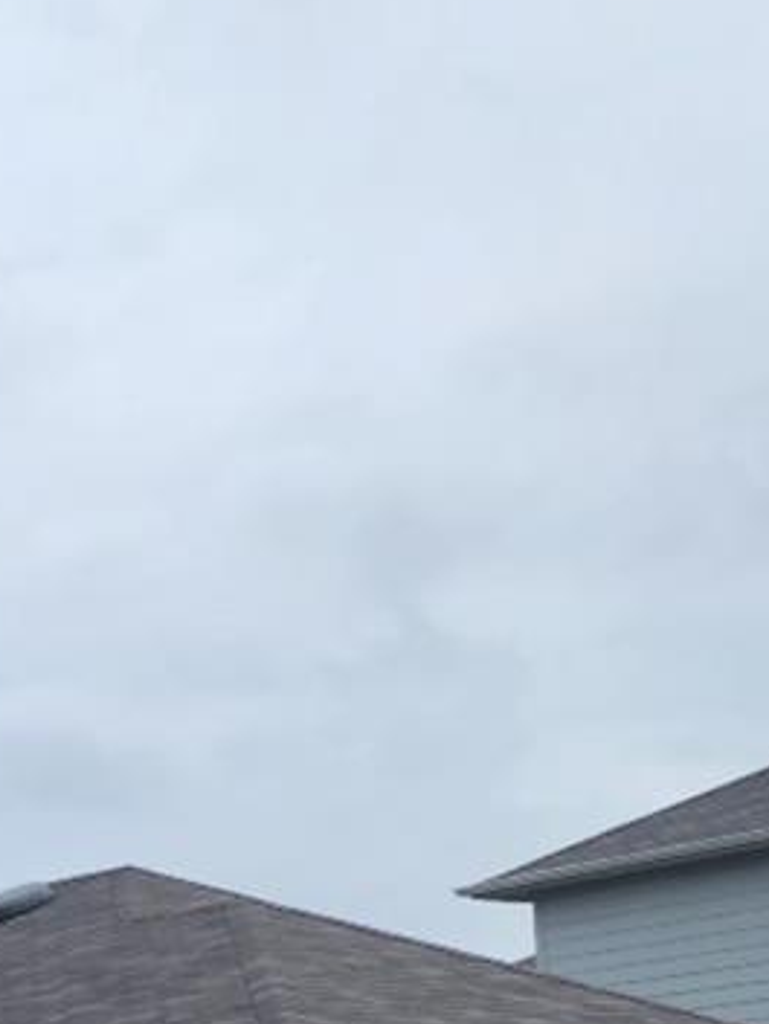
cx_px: -694
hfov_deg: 13.1
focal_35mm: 100
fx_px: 2960
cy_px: 1068
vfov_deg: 19.0
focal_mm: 6.4
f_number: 1.8
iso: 12
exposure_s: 1/1910
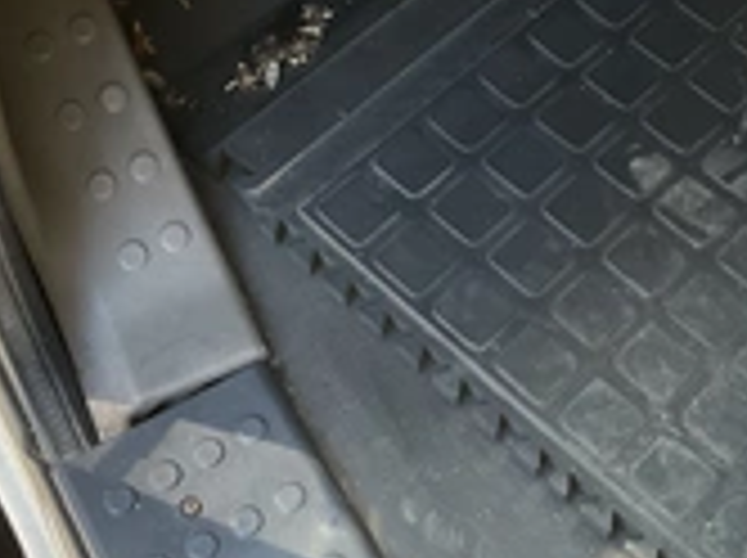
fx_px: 1508
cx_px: 418
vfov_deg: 20.8
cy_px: 144
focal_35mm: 70
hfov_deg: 27.8
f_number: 1.8
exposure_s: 1/122
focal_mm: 3
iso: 64
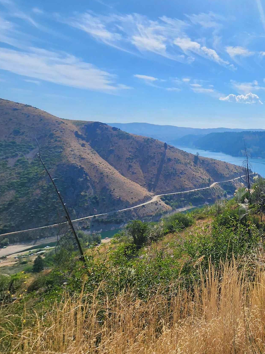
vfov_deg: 71.2
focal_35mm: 24
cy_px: 151
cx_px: 314
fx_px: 245
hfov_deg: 40.8
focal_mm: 2.2
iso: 50
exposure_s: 1/4679
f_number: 2.2
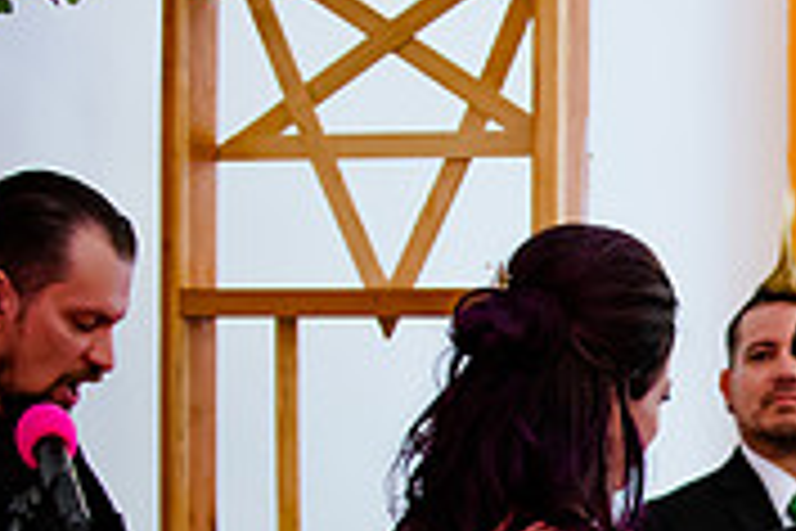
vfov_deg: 6.0
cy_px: 590
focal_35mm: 229
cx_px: 985
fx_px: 5063
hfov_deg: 8.9
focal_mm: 70
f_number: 2.8
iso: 2500
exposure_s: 1/100
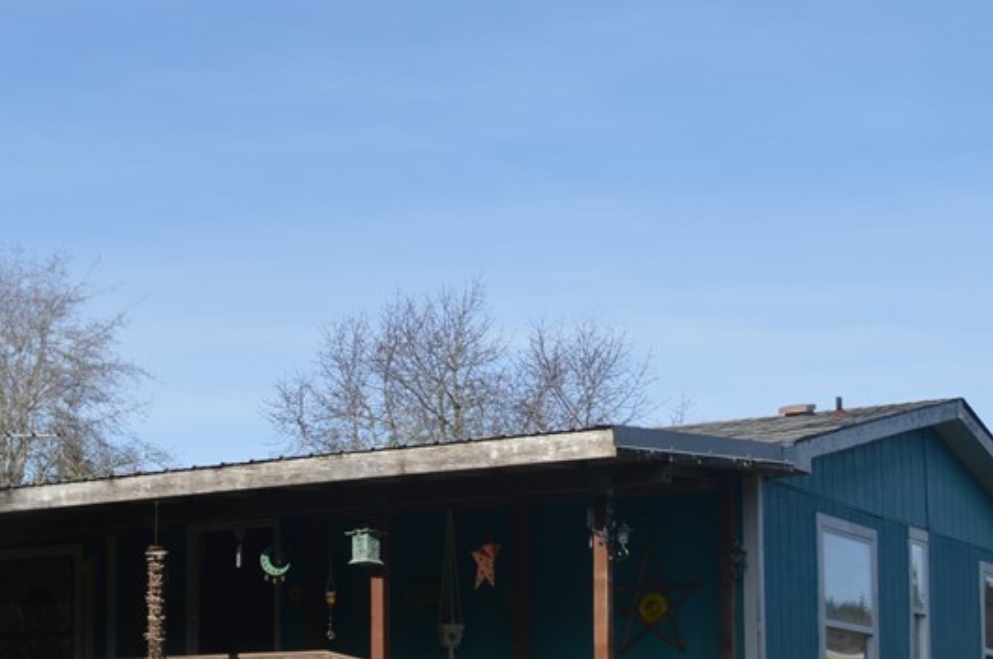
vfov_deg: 16.8
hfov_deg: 24.8
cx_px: 136
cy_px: 607
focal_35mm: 80
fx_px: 2204
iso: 100
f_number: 6.3
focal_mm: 26
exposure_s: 1/160
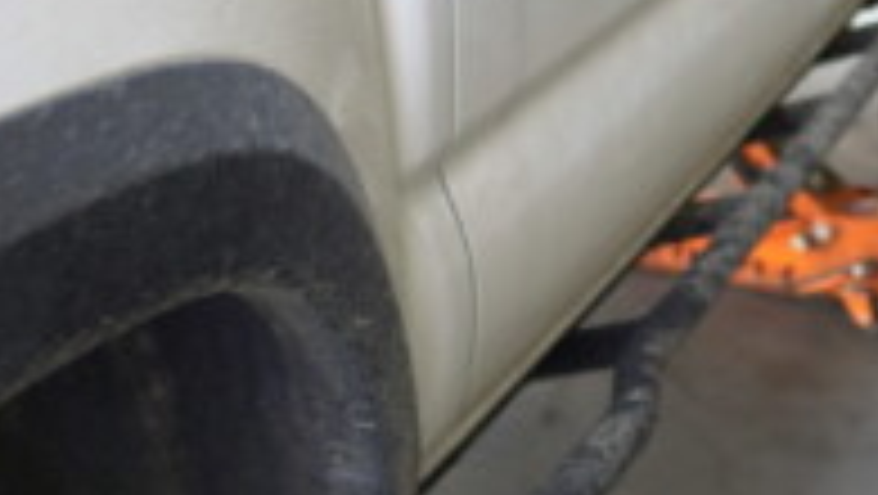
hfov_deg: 24.4
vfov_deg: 13.9
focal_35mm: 87
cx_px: 531
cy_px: 212
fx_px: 2027
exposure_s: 1/50
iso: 100
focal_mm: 24
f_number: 2.2
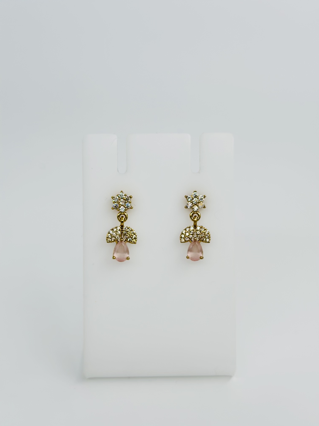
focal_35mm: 48
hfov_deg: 30.3
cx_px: 160
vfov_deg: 39.7
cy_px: 213
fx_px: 590
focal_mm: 6.86
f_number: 1.78
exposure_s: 1/1376
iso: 80
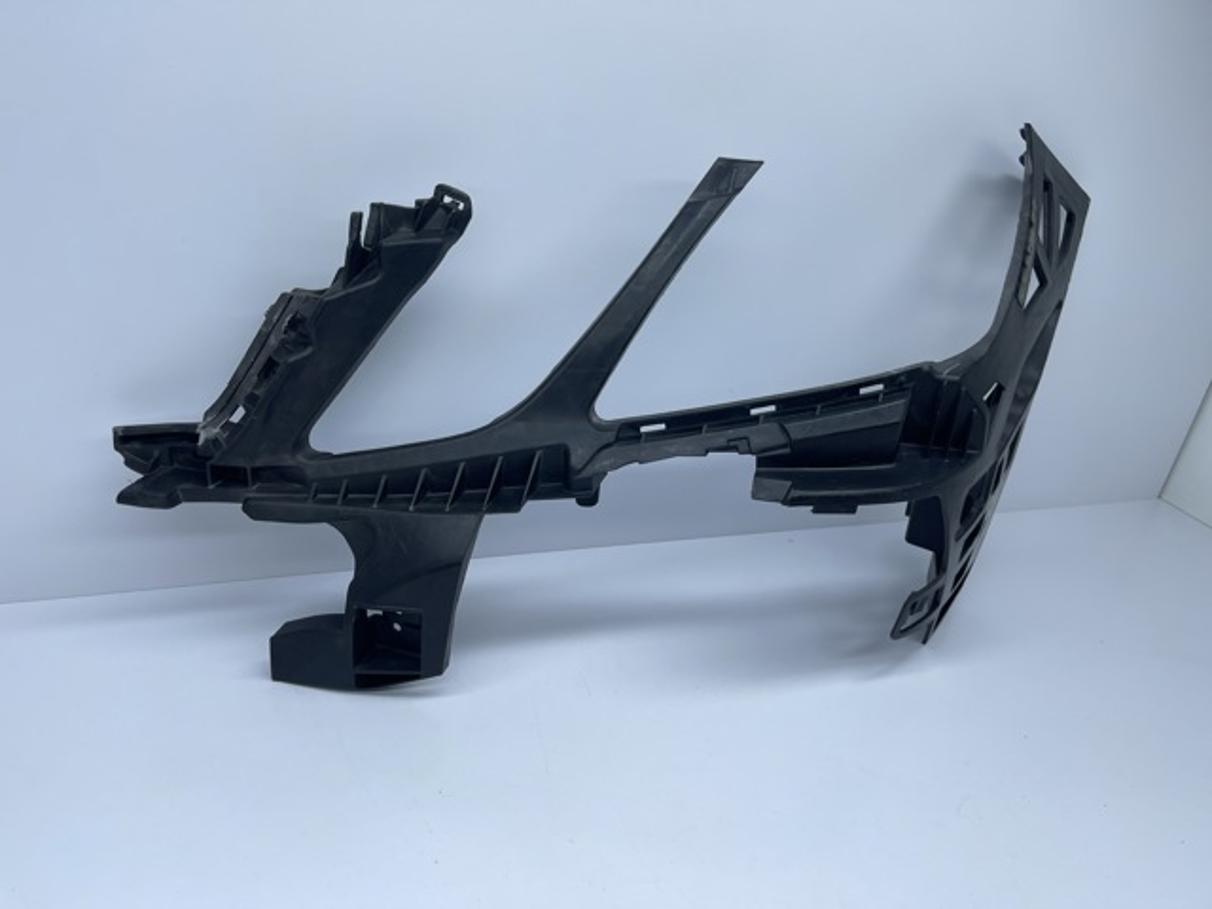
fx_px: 875
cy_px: 454
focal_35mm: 25
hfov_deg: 69.4
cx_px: 606
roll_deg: -9.7
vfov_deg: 54.9
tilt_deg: -27.7
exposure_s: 1/1225
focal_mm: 5.1
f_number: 1.6
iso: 32
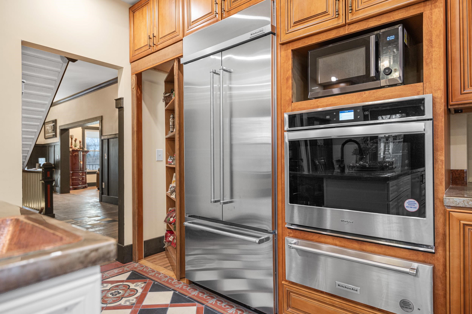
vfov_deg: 61.9
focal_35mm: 20
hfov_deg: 84.0
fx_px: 262
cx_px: 236
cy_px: 157
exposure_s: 1/100
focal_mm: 20
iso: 1250
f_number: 3.2
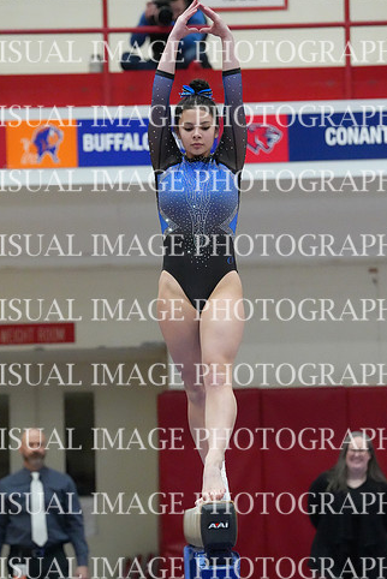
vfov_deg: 10.8
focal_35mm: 190
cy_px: 277
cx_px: 186
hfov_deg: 7.2
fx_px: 3059
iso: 16000
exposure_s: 1/1250
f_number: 4
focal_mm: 158
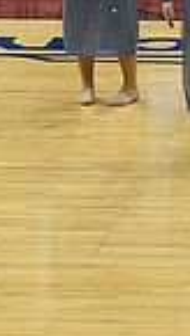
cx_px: 660
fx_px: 3925
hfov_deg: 2.7
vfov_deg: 4.9
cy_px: -3
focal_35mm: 440
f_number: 4
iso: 5000
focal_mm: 70
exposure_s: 1/500
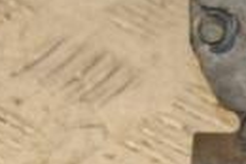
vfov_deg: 2.8
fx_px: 3311
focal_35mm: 484
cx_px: 329
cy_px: -100
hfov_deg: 4.2
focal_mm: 70
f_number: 5.6
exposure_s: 1/200
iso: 800
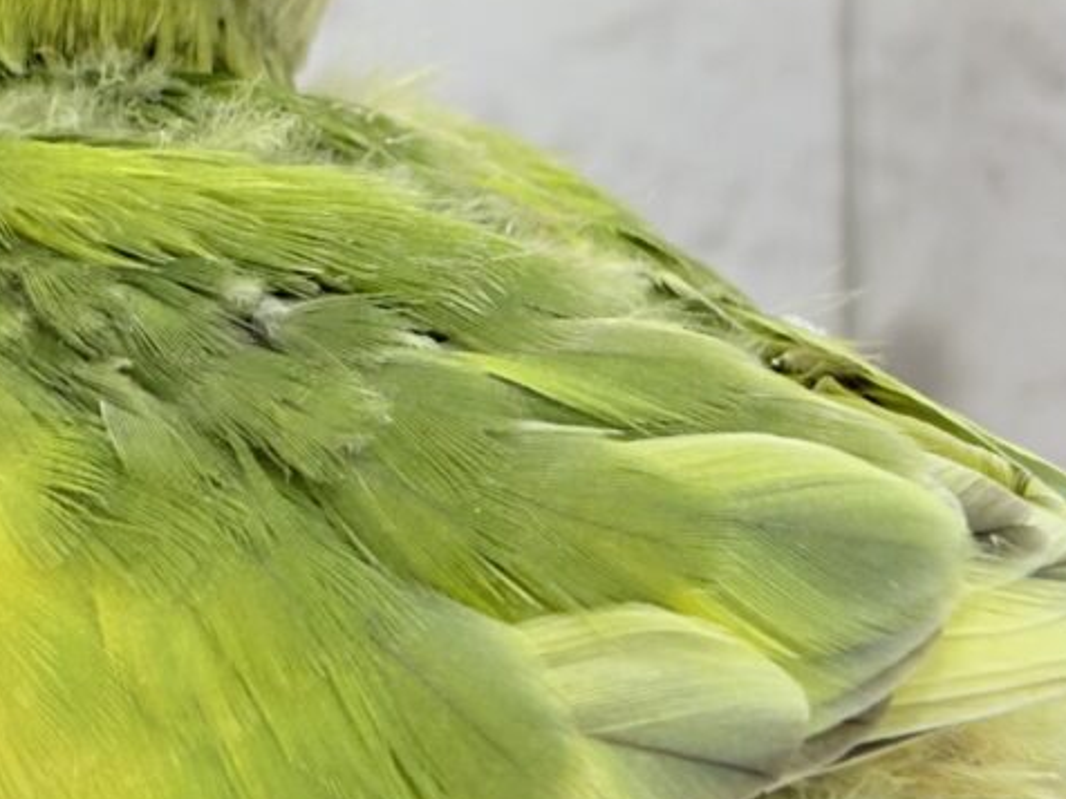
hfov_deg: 15.0
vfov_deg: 11.2
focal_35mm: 131
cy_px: 47
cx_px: 253
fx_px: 4034
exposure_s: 1/100
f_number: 1.6
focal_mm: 5.96
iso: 80
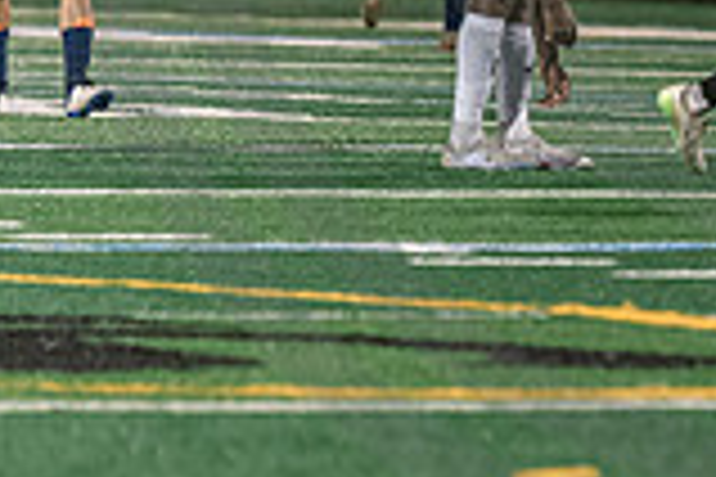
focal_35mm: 972
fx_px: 19330
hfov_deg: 2.1
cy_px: -53
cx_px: 1043
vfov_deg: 1.4
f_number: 2.8
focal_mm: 200
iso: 3200
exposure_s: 1/400
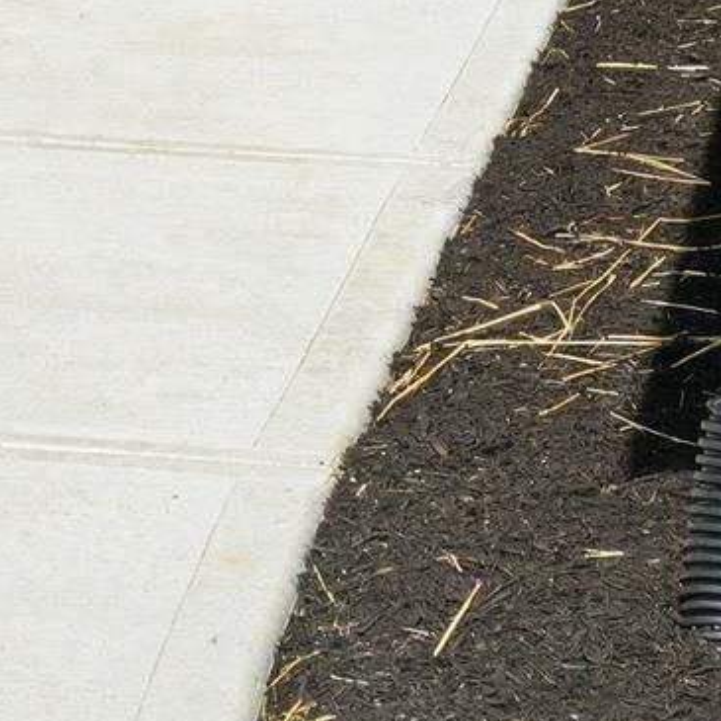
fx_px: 4017
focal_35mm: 170
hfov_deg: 9.9
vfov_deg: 9.4
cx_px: -441
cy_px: -827
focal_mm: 19.5
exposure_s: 1/200
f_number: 8
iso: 100
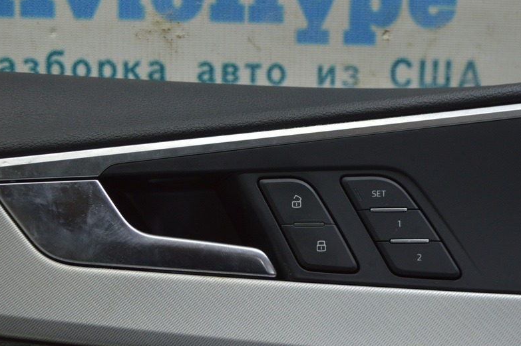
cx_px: 290
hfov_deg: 29.4
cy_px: 205
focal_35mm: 69
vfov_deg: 19.8
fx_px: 993
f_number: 5.6
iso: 400
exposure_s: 1/40
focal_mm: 35
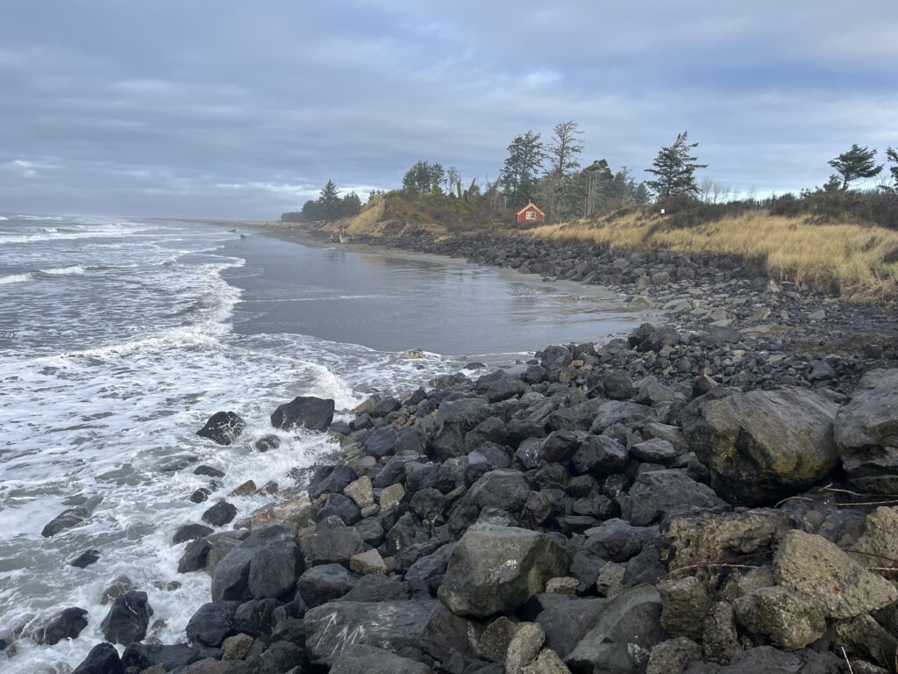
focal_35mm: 26
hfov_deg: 67.3
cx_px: 449
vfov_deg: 53.1
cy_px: 337
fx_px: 674
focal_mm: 5.1
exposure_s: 1/793
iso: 50
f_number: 1.6
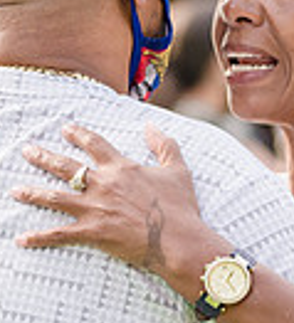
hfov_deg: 2.3
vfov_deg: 2.6
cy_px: 232
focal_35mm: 710
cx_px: 181
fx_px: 7175
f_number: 5
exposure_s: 1/640
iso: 500
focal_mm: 155
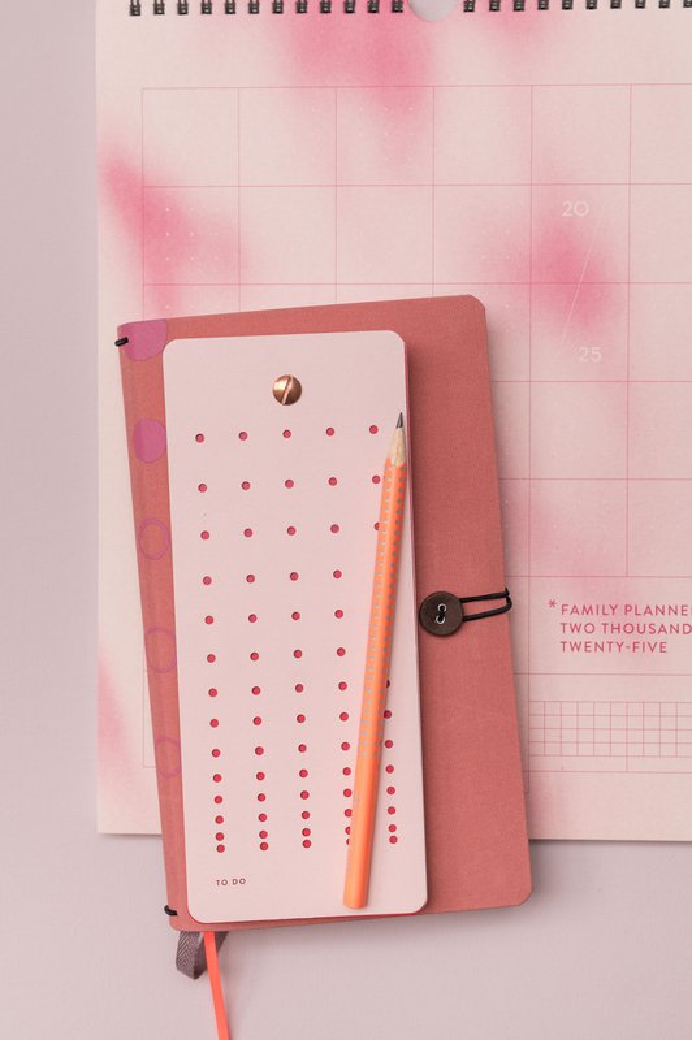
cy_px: 520
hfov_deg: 26.9
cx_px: 346
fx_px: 1444
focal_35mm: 50
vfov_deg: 39.6
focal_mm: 50
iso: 1250
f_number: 7.1
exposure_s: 1/250
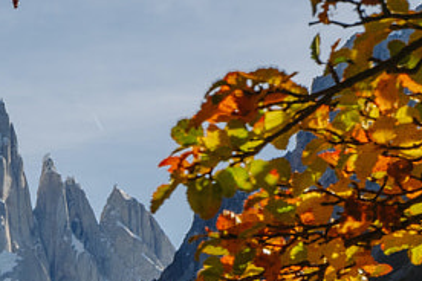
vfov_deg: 6.7
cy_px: 312
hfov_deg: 9.4
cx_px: -456
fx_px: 2379
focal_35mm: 203
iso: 200
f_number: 16
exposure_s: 1/50
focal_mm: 35
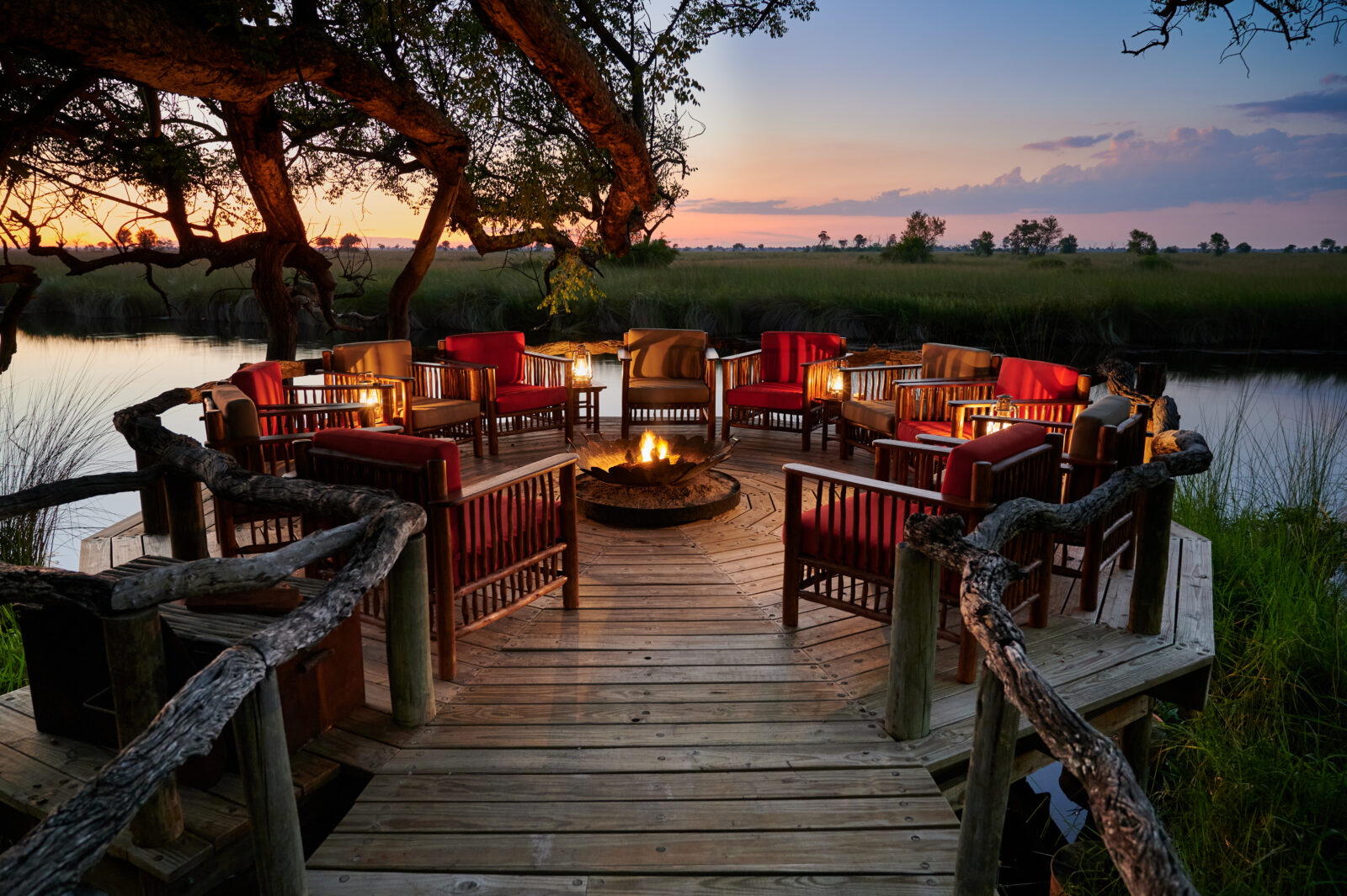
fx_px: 897
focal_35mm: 24
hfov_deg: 73.8
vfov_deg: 53.1
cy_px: 448
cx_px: 674
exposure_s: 1.6
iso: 640
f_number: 4
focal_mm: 24
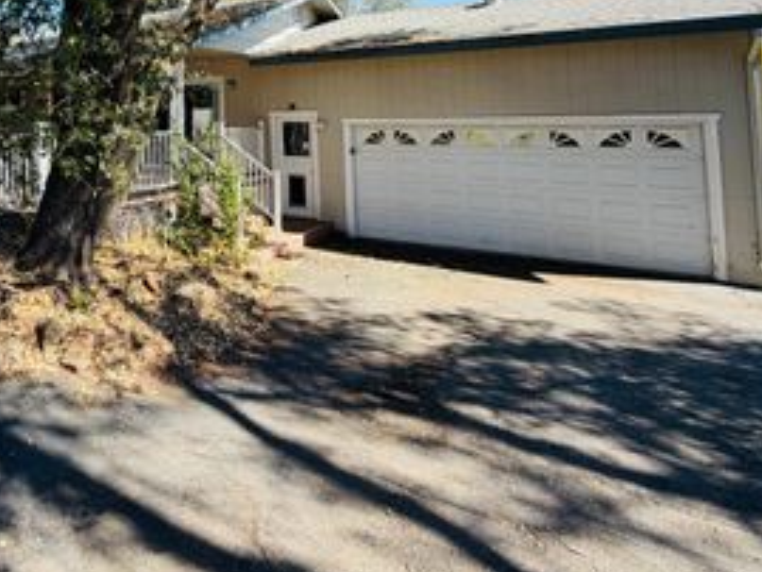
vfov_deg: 48.7
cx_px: 164
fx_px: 573
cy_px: 81
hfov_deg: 62.2
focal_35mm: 26
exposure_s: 1/540
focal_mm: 2.22
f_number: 2.2
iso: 40
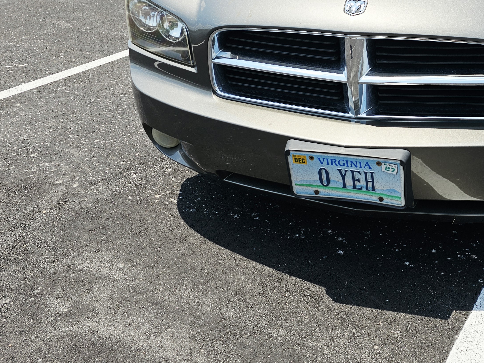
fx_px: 587
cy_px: 69
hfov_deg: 42.4
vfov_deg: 33.3
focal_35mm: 42
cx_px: 401
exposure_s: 1/655
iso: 10
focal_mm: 6.3
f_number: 1.7
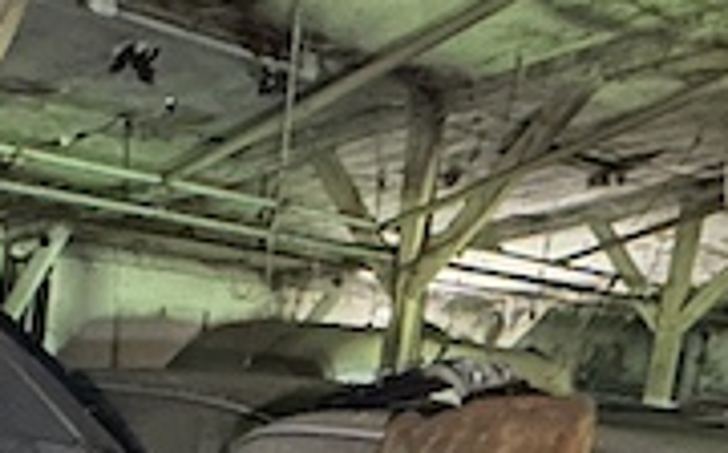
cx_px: 166
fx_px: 1308
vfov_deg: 16.1
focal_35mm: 66
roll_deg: -3.7
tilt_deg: -20.0
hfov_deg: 30.5
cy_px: 849
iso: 1000
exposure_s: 1/8
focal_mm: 2.22
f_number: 2.2
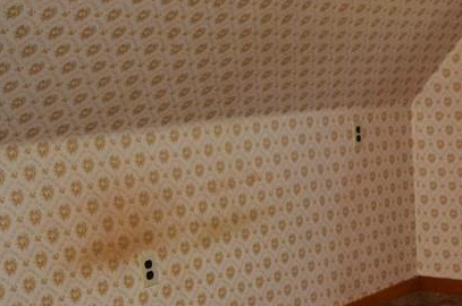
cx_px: 497
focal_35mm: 68
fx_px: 871
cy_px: 256
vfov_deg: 19.7
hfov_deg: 27.4
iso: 100
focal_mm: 18
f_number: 3.5
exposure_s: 1/200
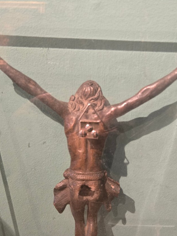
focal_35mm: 33
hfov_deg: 42.9
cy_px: 155
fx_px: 225
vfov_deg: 54.4
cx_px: 84
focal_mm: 5.4
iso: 640
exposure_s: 1/100
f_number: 1.8
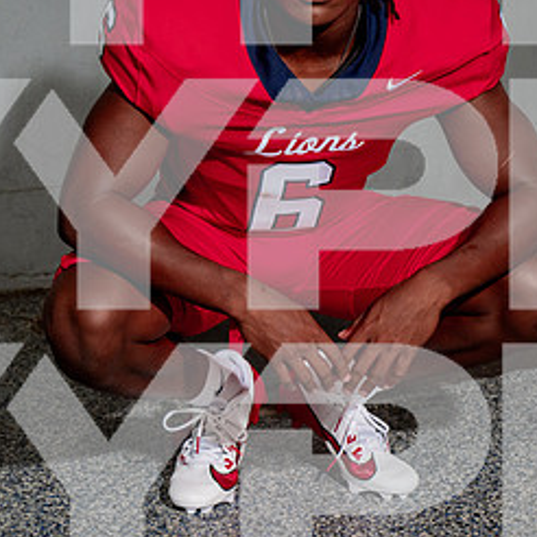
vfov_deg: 17.4
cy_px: 195
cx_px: 205
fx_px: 1755
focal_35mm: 100
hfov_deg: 17.4
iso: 800
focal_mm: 48
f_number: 7.1
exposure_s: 1/250
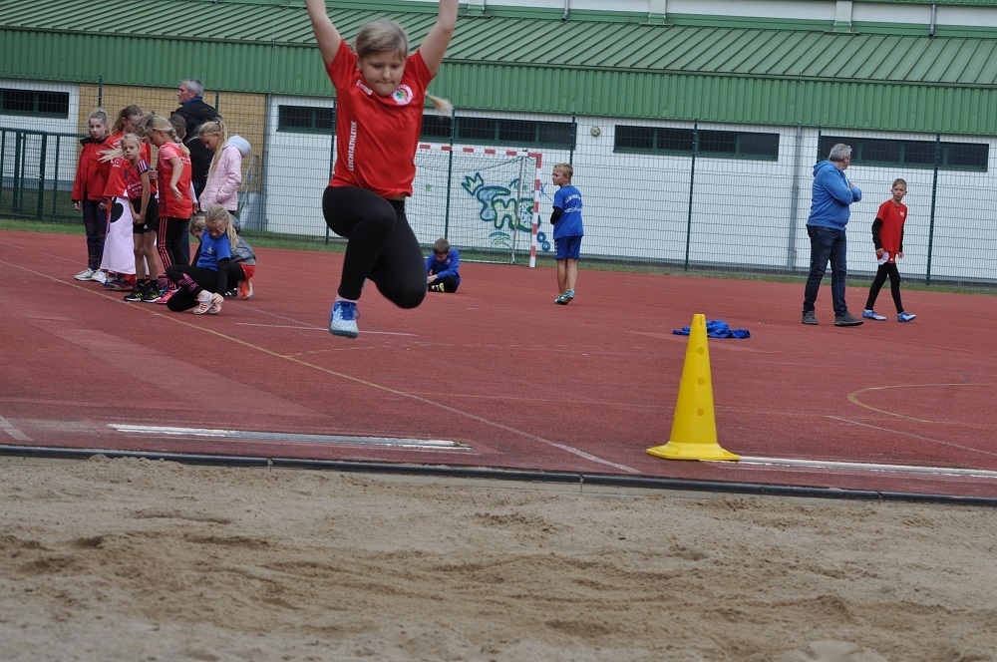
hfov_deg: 17.5
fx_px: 3236
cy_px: 331
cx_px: 498
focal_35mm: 117
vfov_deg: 11.7
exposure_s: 1/250
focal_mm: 78
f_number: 8
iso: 200
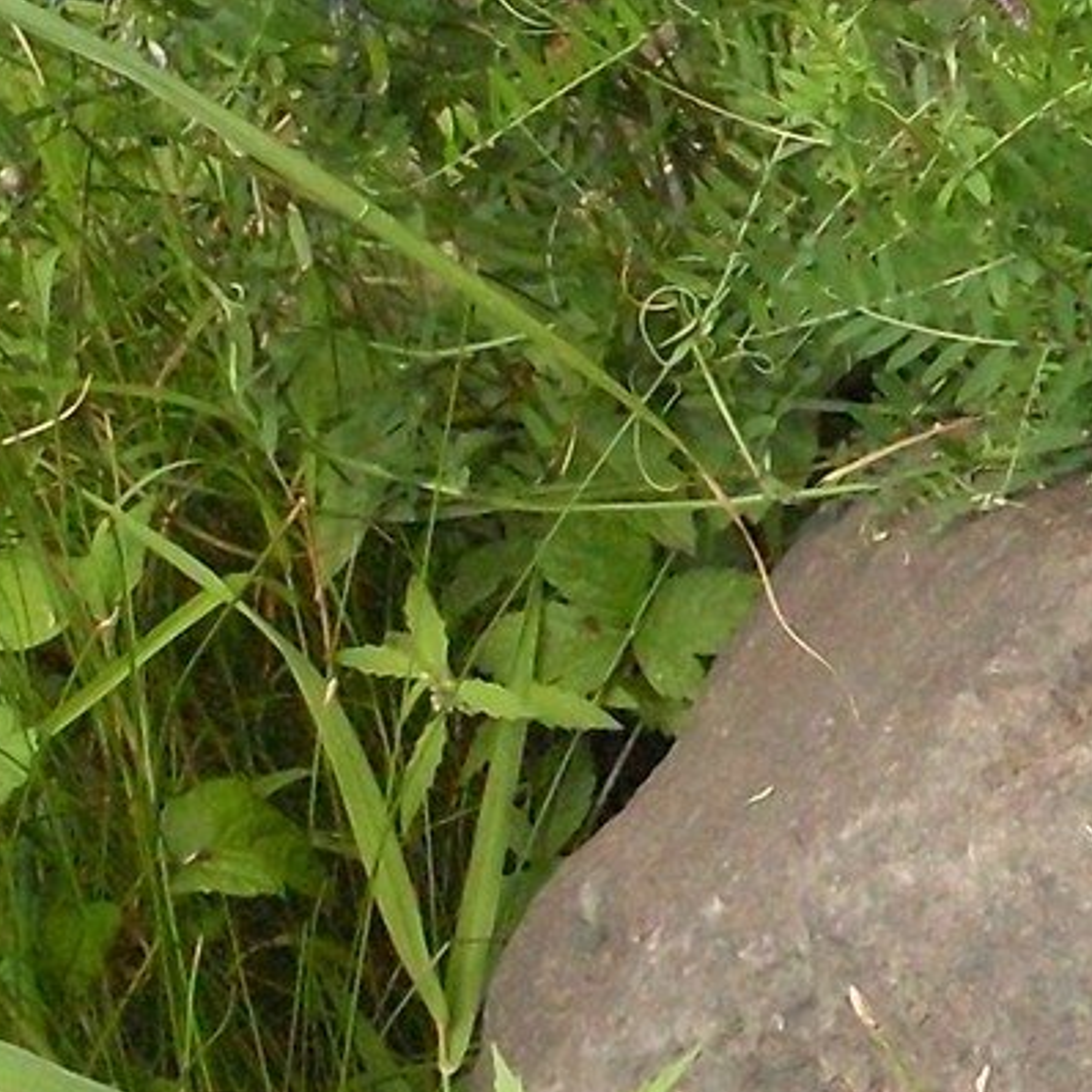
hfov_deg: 13.5
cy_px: 328
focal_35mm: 121
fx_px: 4319
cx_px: 1659
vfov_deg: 14.4
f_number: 8.4
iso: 400
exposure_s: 1/90
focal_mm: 6.3
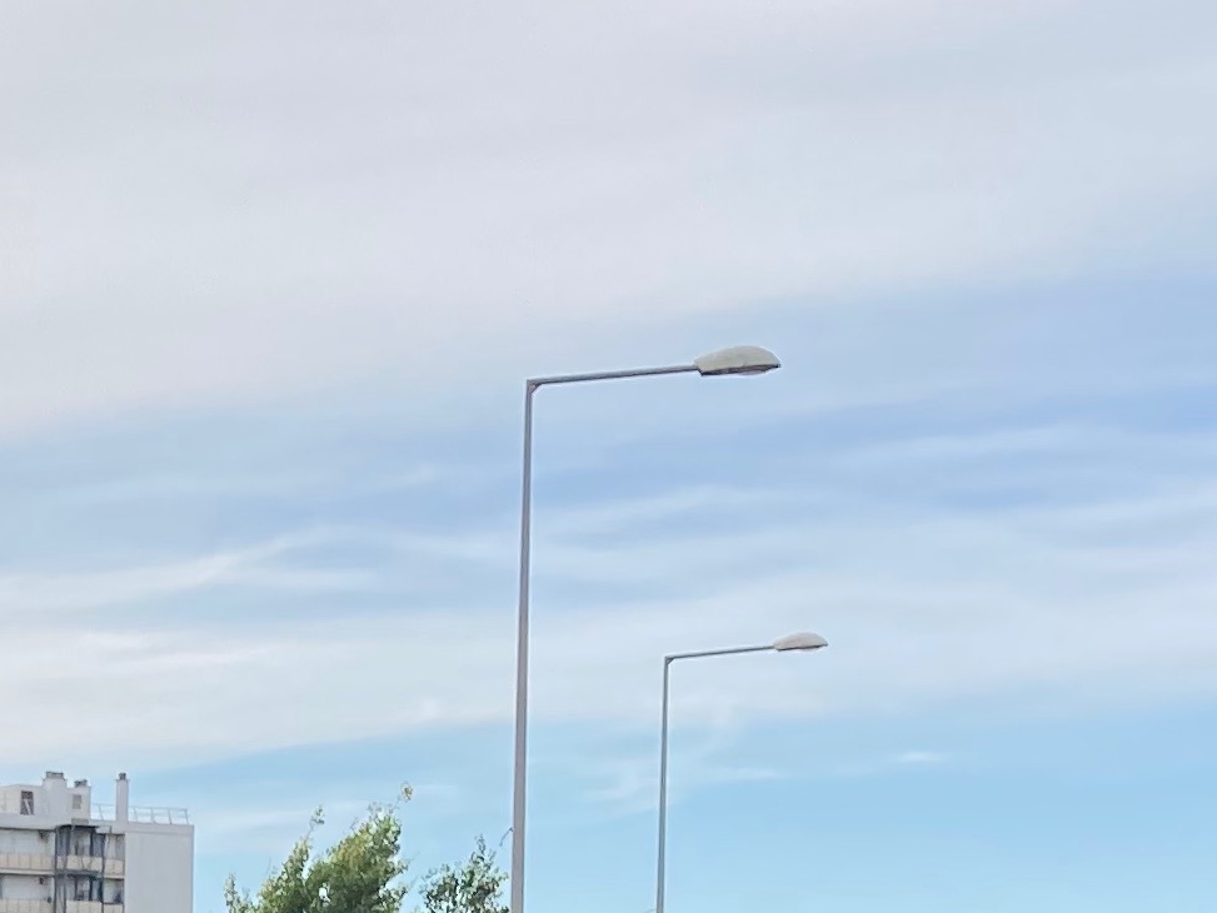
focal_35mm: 116
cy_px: 1666
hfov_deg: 15.8
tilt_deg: -9.0
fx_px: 4079
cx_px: -503
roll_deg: +0.5
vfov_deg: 11.8
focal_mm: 3.99
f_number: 1.8
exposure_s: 1/2315
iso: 20
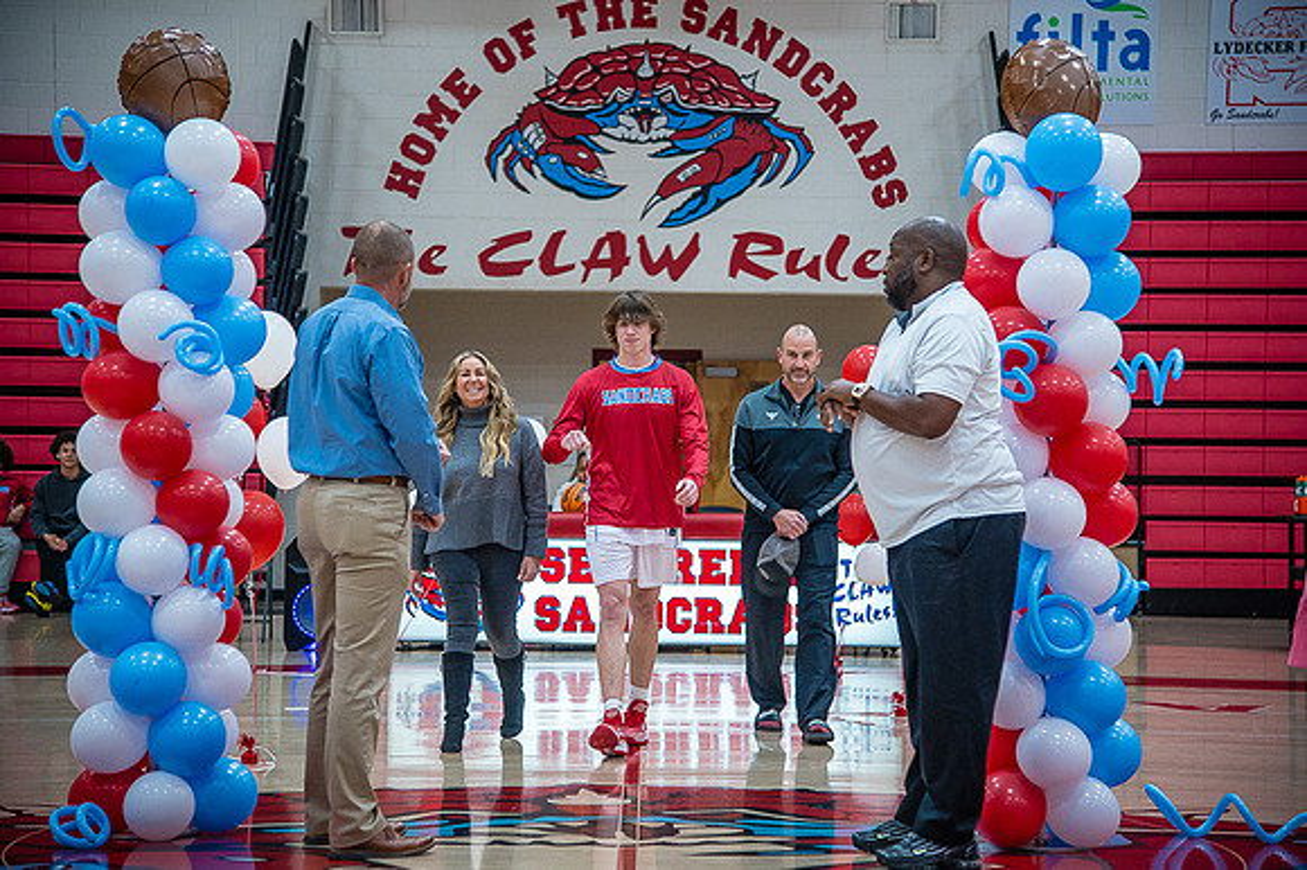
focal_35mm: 86
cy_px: 435
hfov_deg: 23.7
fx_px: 3120
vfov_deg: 15.9
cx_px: 654
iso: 2000
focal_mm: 86
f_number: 4
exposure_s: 1/320
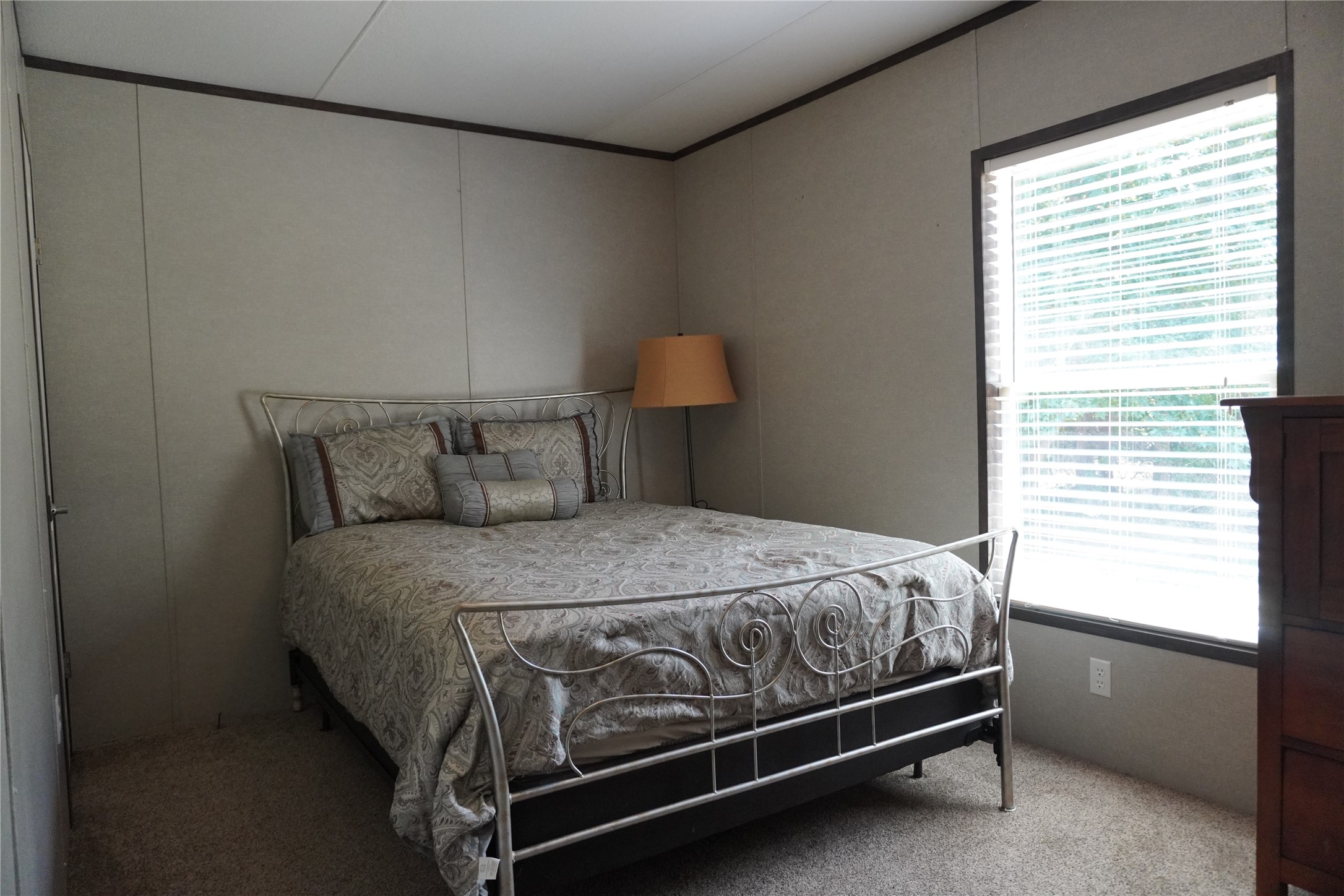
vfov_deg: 53.1
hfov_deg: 73.7
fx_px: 896
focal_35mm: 24
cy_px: 448
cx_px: 672
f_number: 3.5
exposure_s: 1/160
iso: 1600
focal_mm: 16
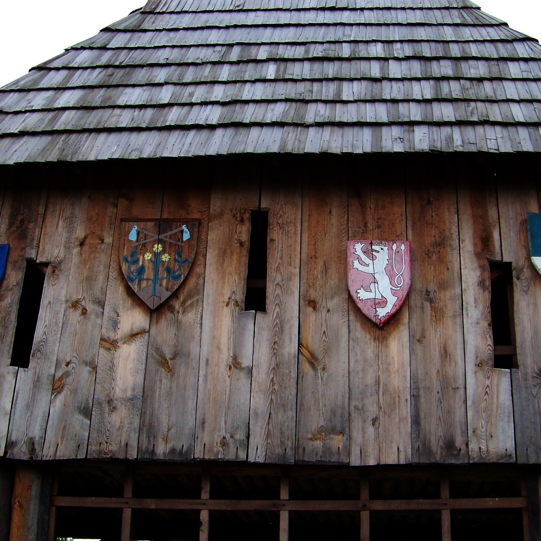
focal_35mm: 57
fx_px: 1008
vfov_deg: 30.0
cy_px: 292
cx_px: 301
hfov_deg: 30.0
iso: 64
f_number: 2.8
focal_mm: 5.85
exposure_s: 1/500
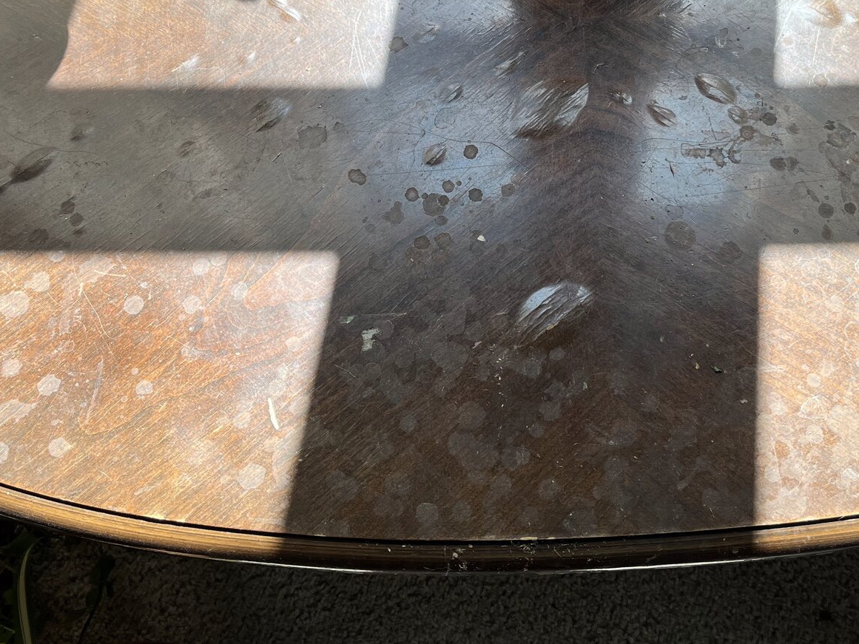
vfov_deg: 32.8
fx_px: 1067
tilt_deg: -63.8
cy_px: 146
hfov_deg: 43.6
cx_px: 526
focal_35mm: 43
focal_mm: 5.1
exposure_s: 1/404
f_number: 1.6
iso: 50
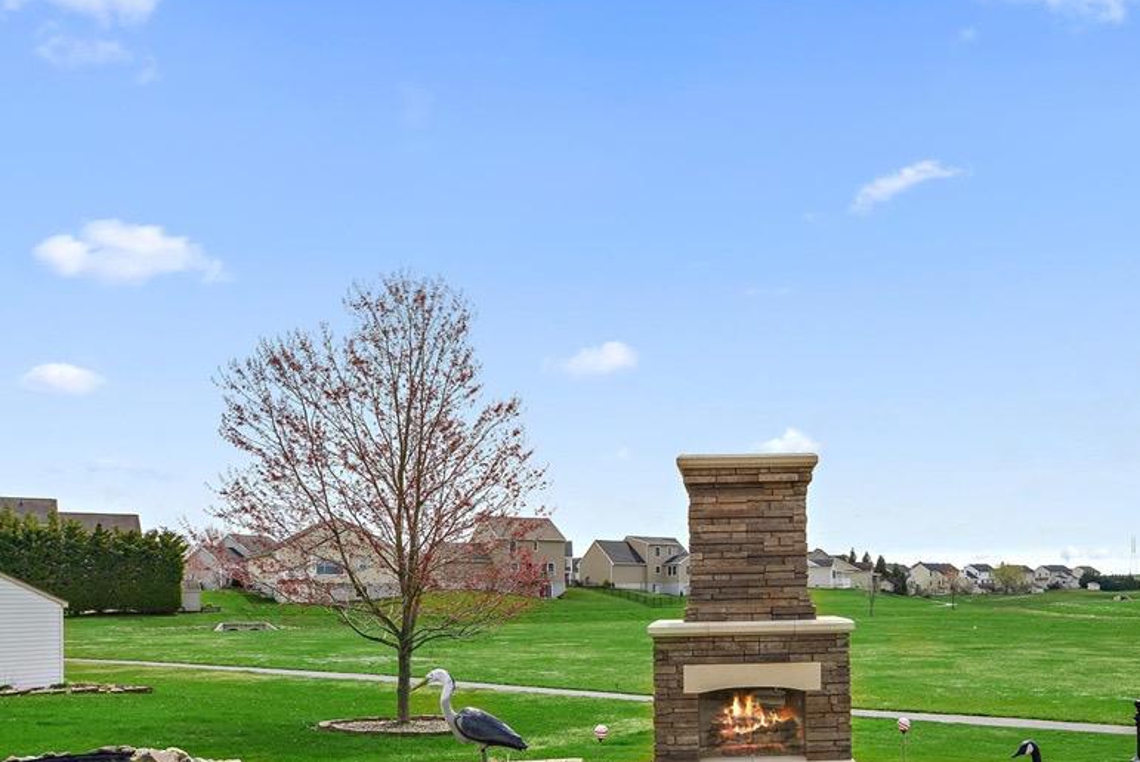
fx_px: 887
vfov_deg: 44.8
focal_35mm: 28
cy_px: 579
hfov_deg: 64.0
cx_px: 745
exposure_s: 1/160
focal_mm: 18
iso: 100
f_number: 10
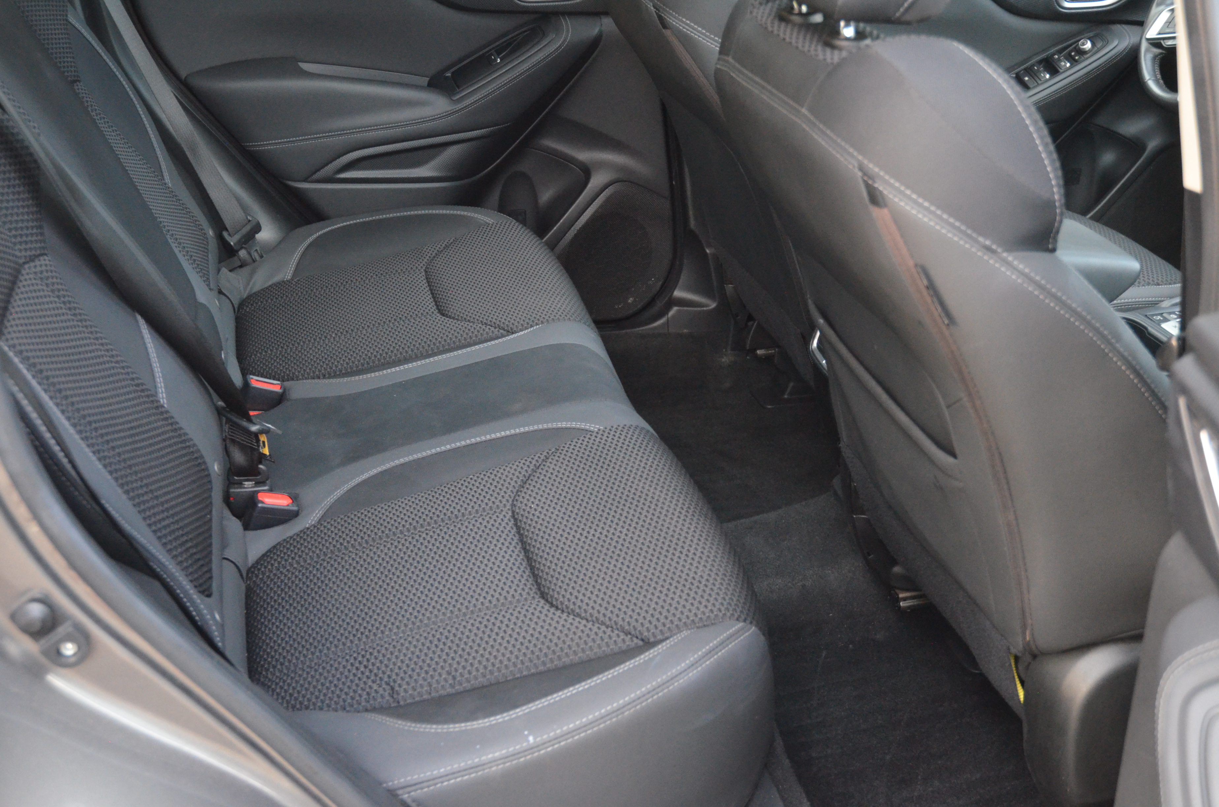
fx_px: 1470
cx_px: 610
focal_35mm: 44
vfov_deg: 30.7
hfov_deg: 45.0
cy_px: 404
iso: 2800
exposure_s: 1/30
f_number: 3.8
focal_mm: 29
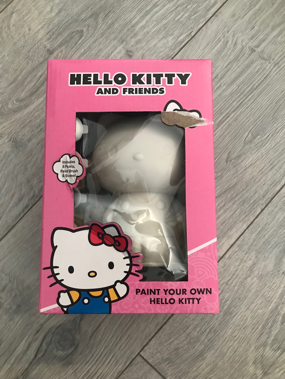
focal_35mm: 28
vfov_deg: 63.4
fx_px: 307
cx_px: 142
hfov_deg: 49.7
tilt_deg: -84.2
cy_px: 190
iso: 100
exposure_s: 1/14
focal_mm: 3.99
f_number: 1.8
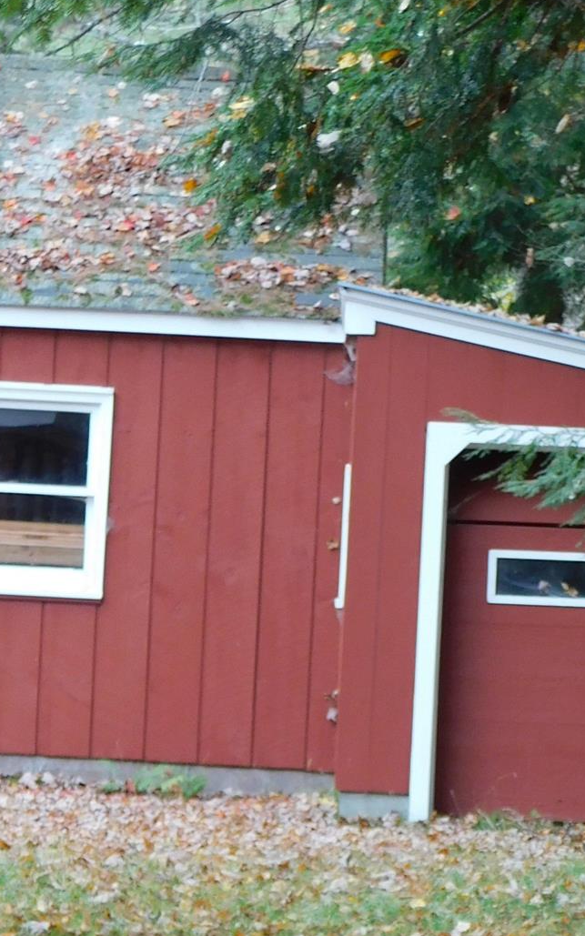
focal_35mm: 216
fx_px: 5511
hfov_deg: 6.1
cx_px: 284
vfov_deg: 9.7
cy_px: 715
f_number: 4.5
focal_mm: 16.1
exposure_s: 1/40
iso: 125
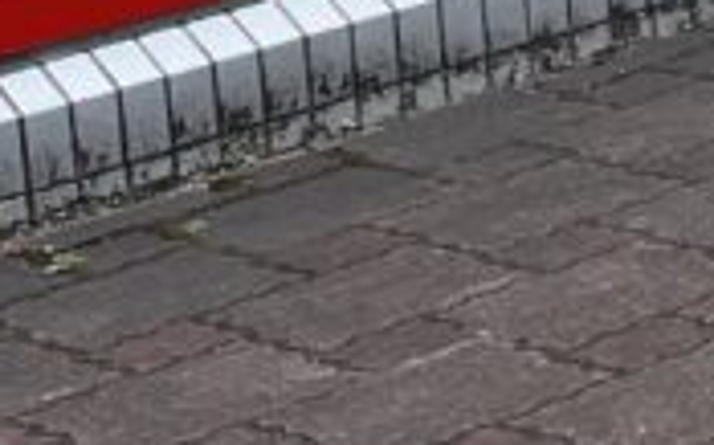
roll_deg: +4.1
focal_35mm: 202
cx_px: 2505
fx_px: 3927
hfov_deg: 8.0
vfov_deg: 6.0
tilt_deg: -3.2
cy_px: -939
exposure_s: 1/920
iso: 50
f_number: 1.6
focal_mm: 5.1
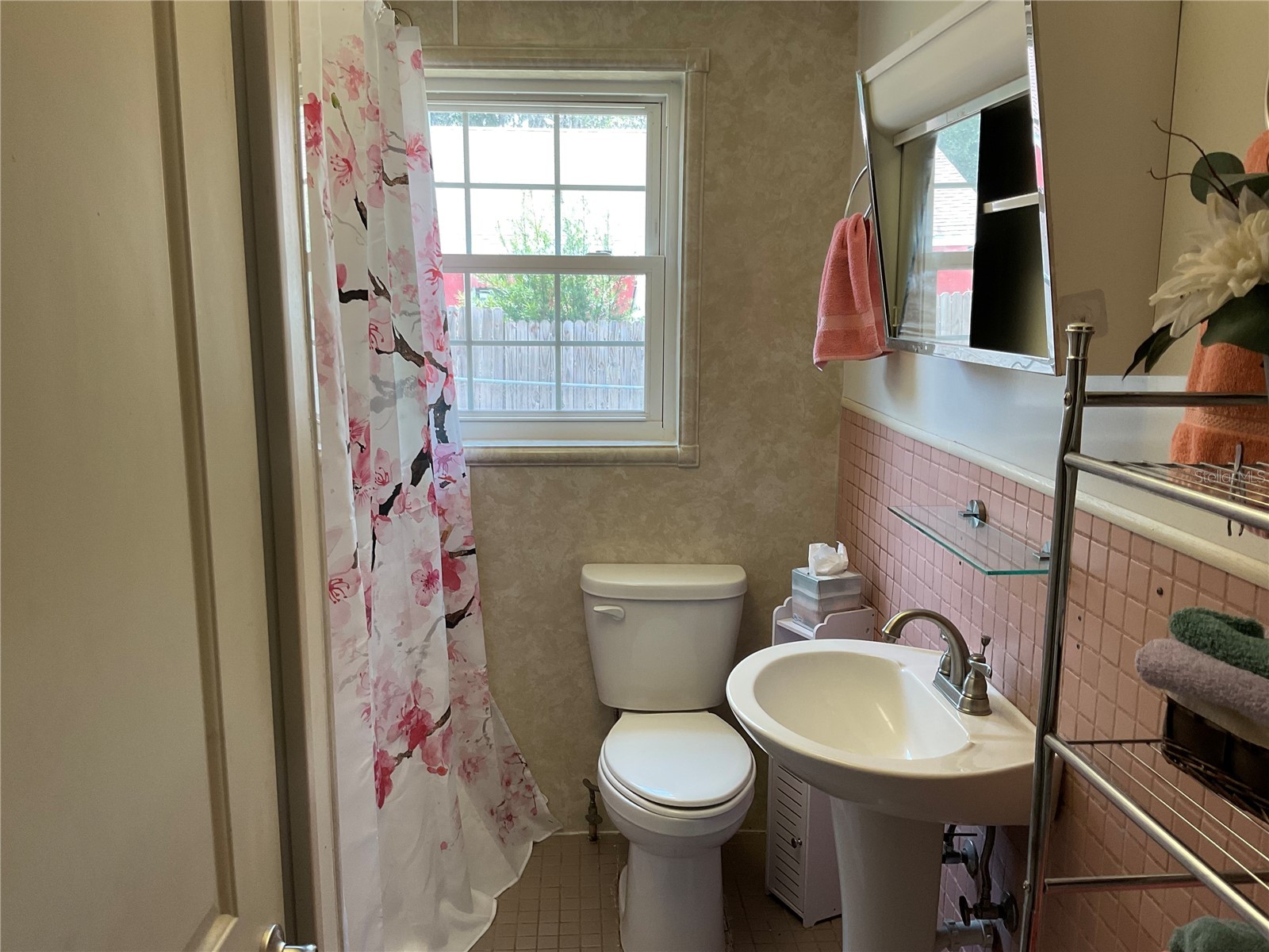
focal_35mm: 29
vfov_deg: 48.2
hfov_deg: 61.7
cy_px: 476
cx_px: 634
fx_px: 1063
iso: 50
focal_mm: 3
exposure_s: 1/60
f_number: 1.8
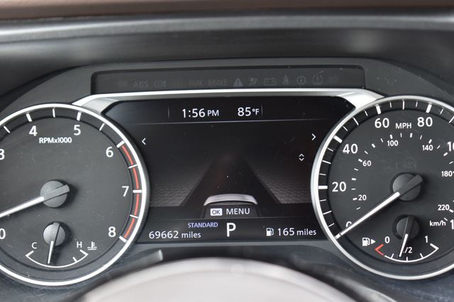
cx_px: 227
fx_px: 1040
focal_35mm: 82
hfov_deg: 24.6
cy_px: 151
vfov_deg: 16.5
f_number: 6.3
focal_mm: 55
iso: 400
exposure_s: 1/15
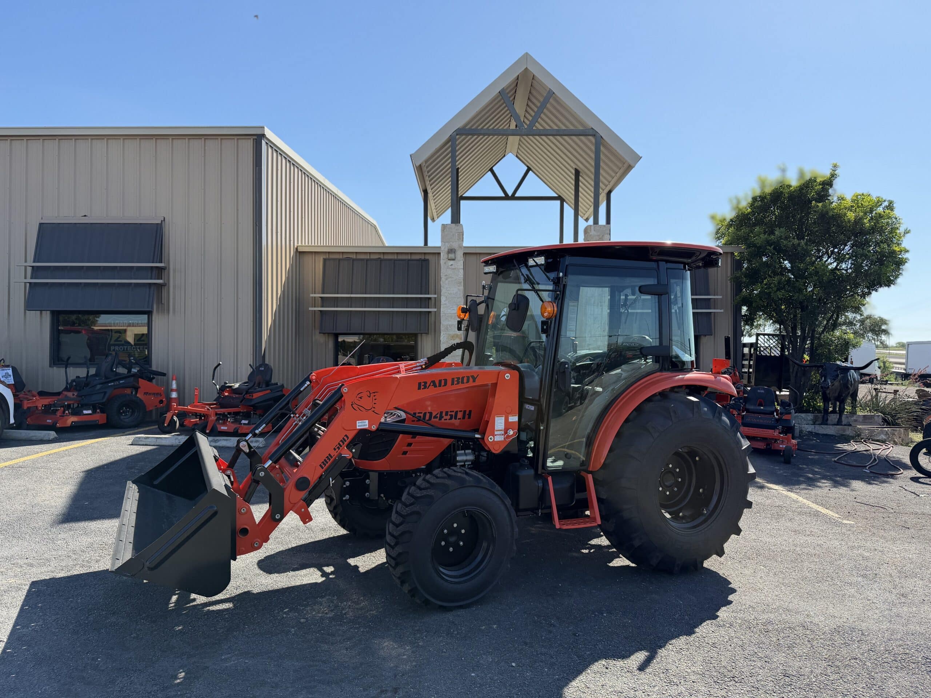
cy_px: 349
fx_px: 645
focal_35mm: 24
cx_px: 466
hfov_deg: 71.6
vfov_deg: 56.8
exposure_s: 1/3584
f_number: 1.78
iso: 100
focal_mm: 6.76
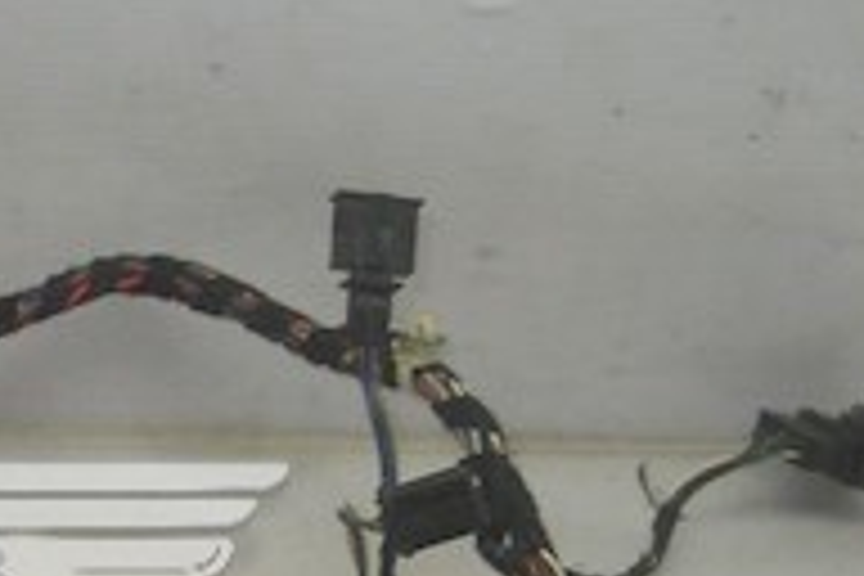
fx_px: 3408
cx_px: -158
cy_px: 598
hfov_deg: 14.0
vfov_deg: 9.6
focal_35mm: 142
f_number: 3.1
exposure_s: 1/40
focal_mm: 6.72
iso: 80
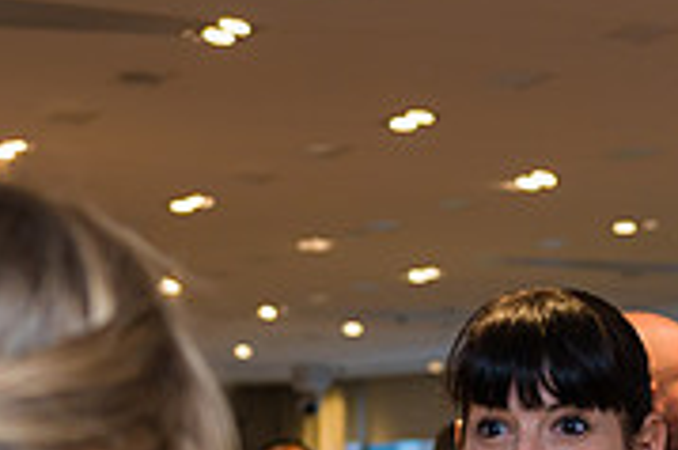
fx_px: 2559
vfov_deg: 9.9
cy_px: 522
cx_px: 508
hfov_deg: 15.0
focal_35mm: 136
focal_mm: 42
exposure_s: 1/125
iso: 640
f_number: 4
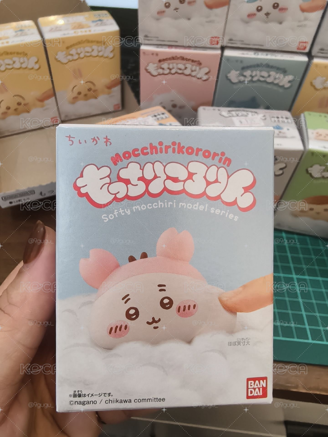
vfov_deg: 69.4
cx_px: 164
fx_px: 316
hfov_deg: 54.9
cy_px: 218
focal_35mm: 25
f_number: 2
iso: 360
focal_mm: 2.32
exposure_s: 1/30
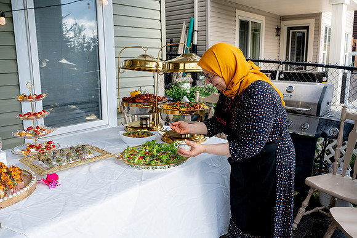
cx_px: 178
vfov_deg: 46.4
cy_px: 119
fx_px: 278
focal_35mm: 28
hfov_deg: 65.5
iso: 250
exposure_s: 1/250
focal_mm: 28
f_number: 5.6
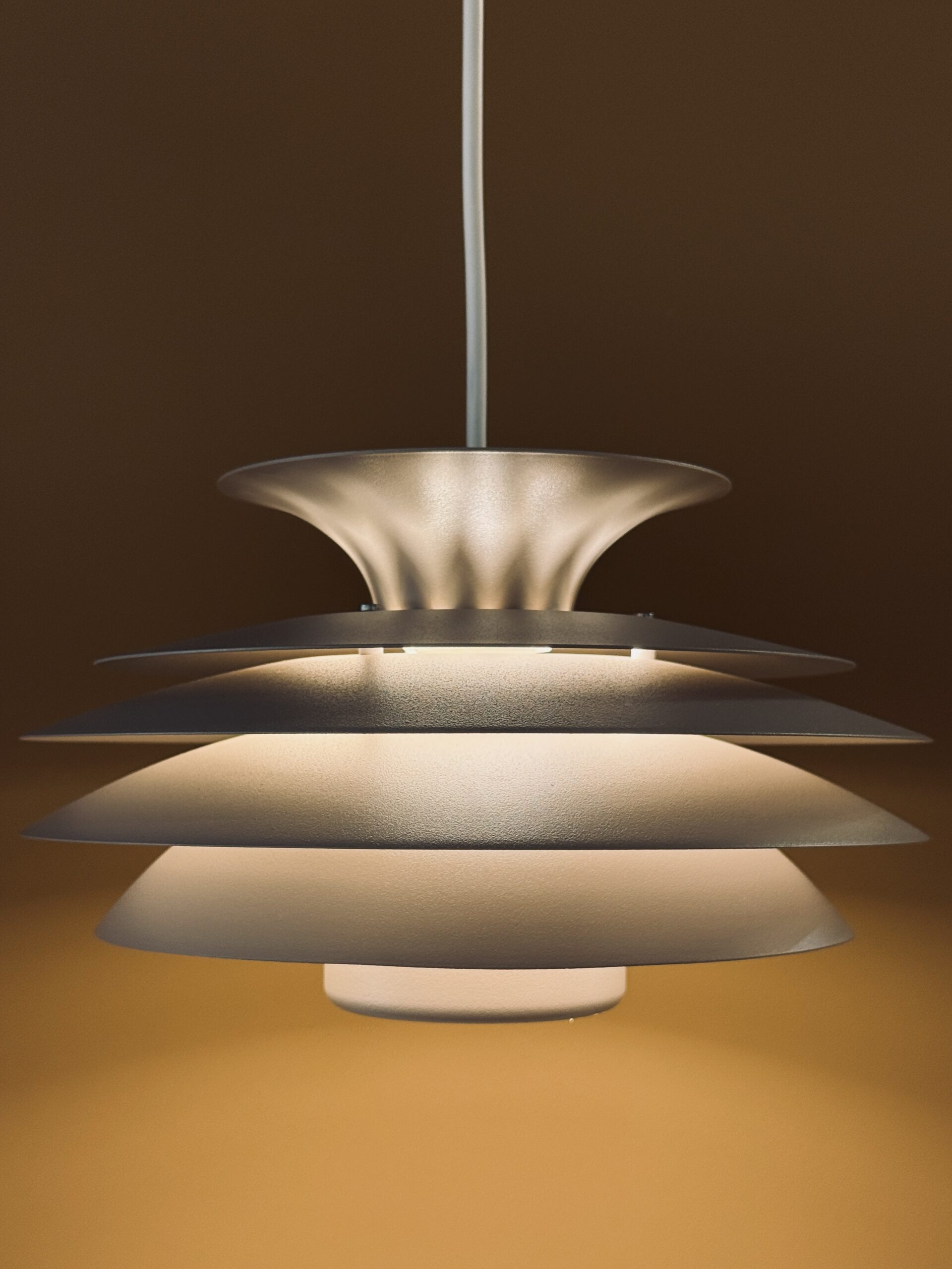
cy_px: 634
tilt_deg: +2.9
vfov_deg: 39.7
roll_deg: -0.8
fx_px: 1760
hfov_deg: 30.3
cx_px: 476
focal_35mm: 48
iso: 50
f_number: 1.78
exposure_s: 1/100
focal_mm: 6.76
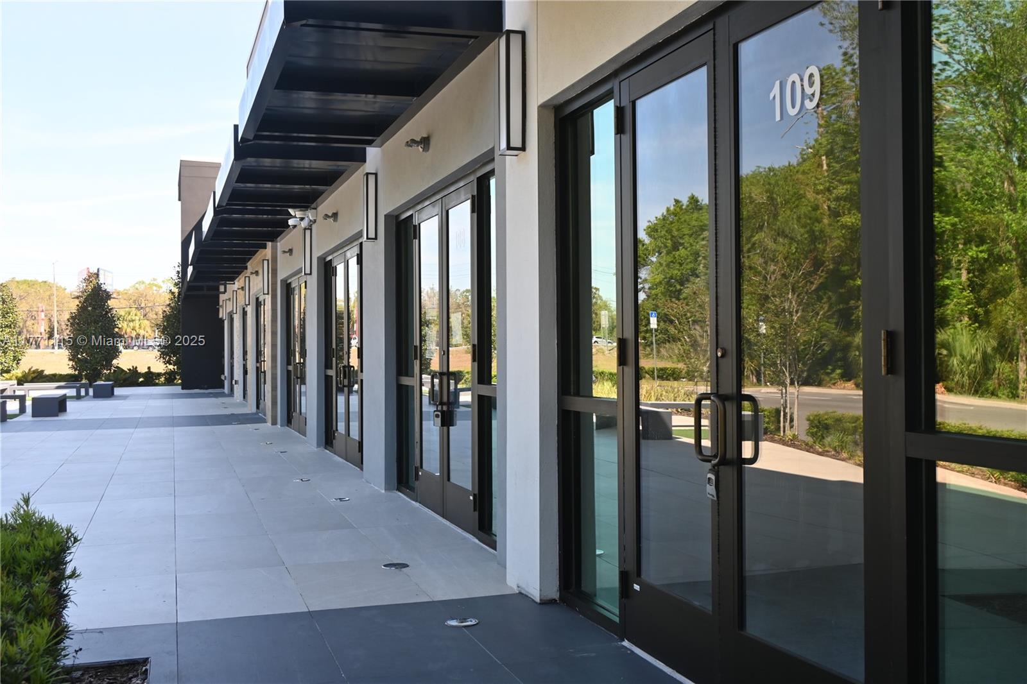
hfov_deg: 49.6
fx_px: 1112
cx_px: 514
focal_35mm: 39
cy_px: 342
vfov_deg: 34.2
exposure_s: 1/250
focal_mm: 26
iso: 180
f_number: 5.6
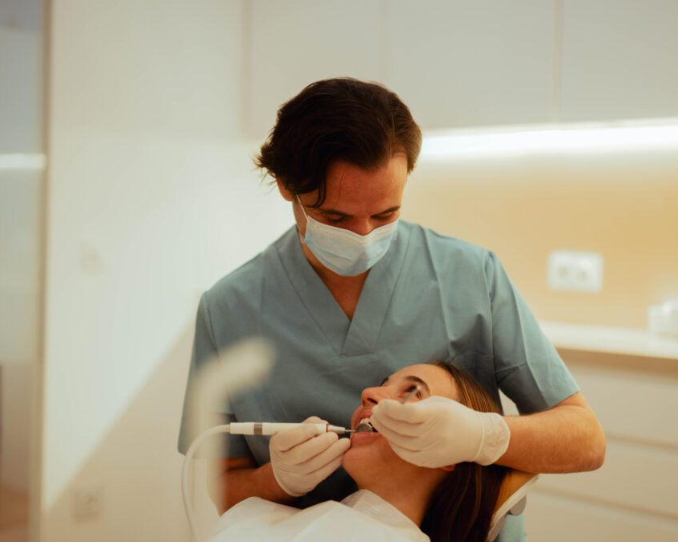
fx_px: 1144
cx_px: 397
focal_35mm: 57
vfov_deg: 26.7
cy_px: 269
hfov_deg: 33.0
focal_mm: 50
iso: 400
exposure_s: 1/200
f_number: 1.4
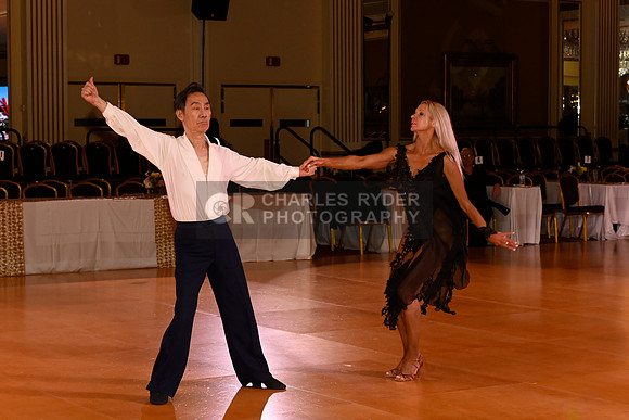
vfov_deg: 16.7
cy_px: 210
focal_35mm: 82
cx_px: 314
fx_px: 1433
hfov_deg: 24.8
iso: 2000
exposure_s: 1/200
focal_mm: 82
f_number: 4
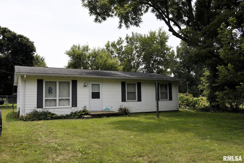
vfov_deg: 46.4
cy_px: 82
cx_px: 122
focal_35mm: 28
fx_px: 190
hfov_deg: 65.5
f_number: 8
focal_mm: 28
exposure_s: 1/125
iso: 100
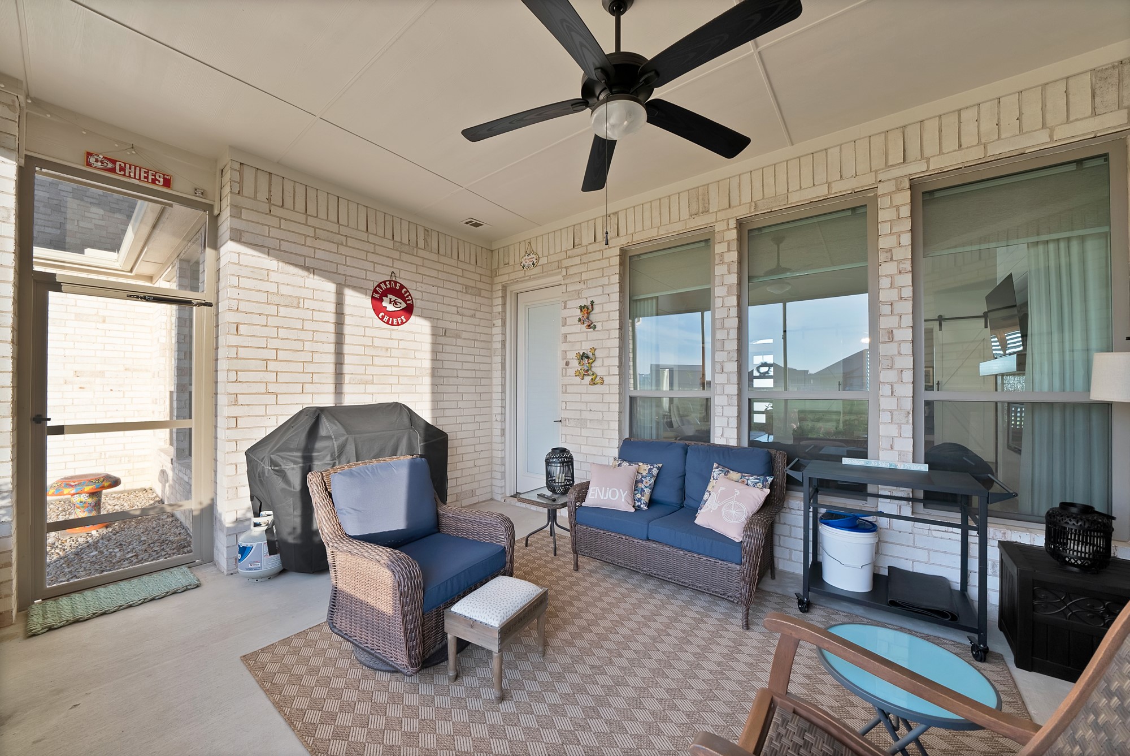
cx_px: 565
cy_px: 378
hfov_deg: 112.6
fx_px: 377
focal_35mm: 12
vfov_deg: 90.1
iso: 640
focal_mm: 12
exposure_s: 1/10
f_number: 9
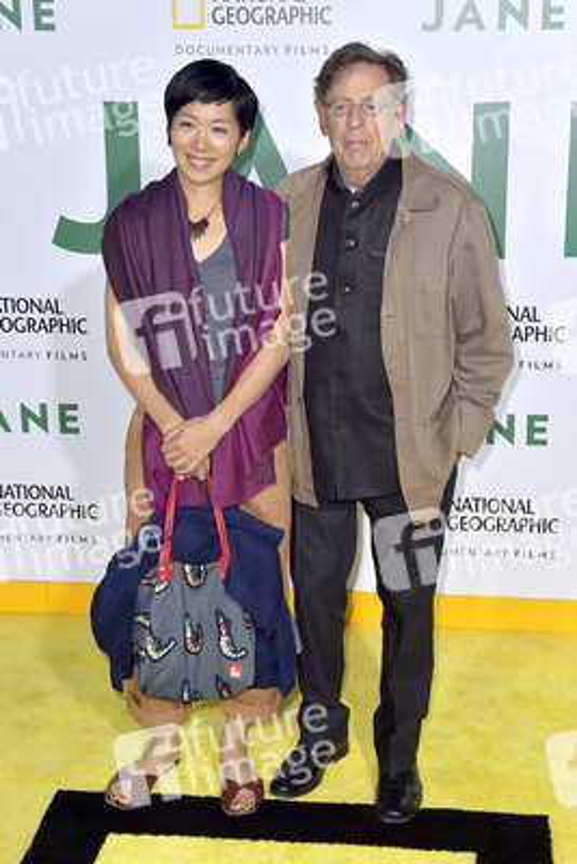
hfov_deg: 27.0
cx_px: 288
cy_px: 432
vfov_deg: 39.6
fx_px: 1201
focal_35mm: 50
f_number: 6.3
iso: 500
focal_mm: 50
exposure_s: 1/320
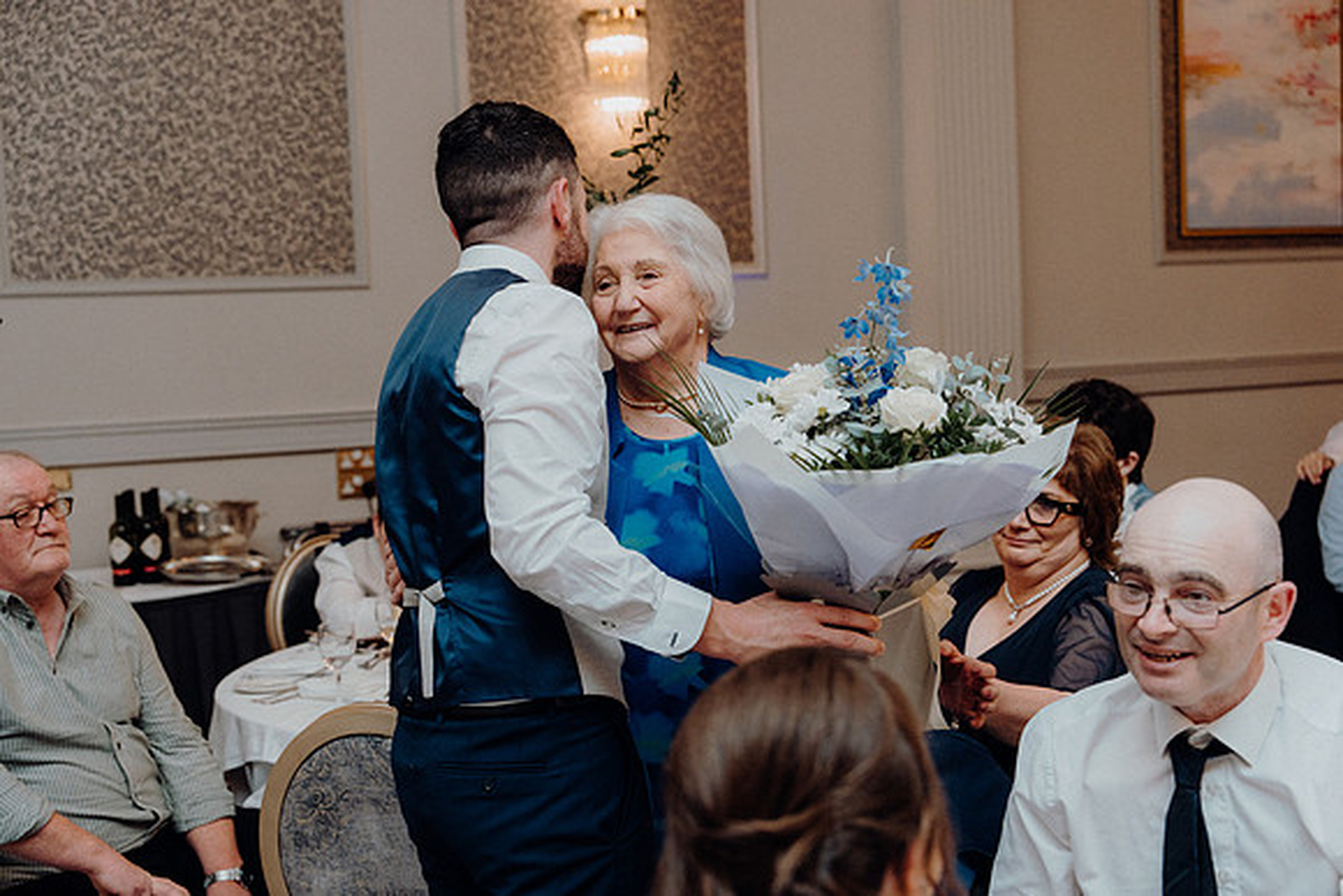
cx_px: 672
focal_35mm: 47
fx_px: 1754
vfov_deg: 28.7
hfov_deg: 41.9
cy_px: 448
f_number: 3.5
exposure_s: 1/160
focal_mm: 47
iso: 2500
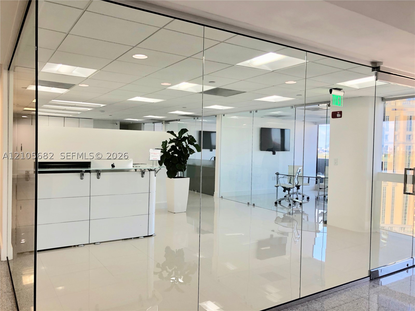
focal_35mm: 28
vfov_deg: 49.7
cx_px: 208
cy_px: 156
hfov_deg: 63.4
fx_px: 336
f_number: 1.8
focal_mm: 4
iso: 50
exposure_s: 1/120
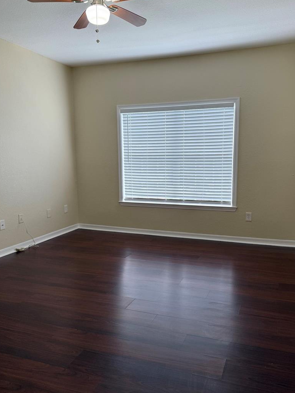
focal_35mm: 28
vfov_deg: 63.5
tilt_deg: -6.0
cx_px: 161
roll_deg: +1.5
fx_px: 318
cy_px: 201
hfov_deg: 49.7
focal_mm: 6.76
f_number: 1.78
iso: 100
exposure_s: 1/120
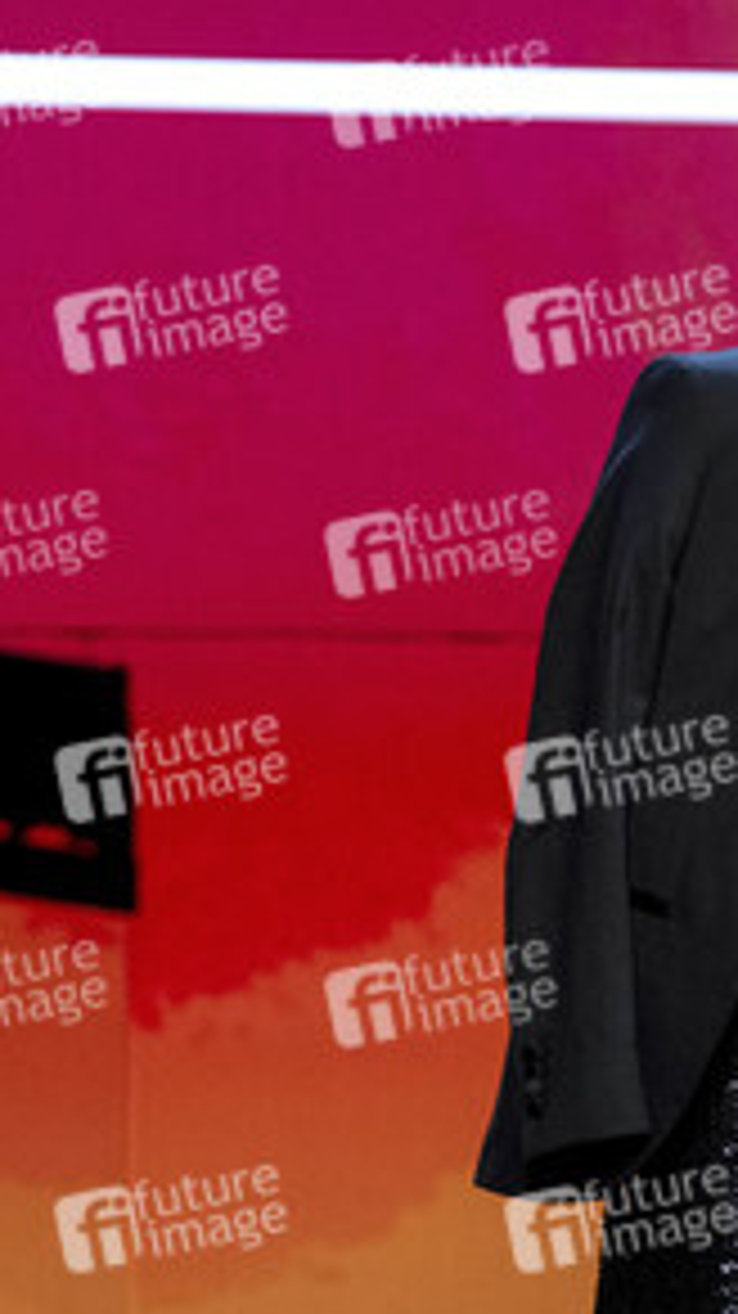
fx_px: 6304
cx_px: 502
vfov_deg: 11.9
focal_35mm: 181
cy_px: 657
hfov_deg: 6.7
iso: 2000
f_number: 2.8
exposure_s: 1/320
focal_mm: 74.4
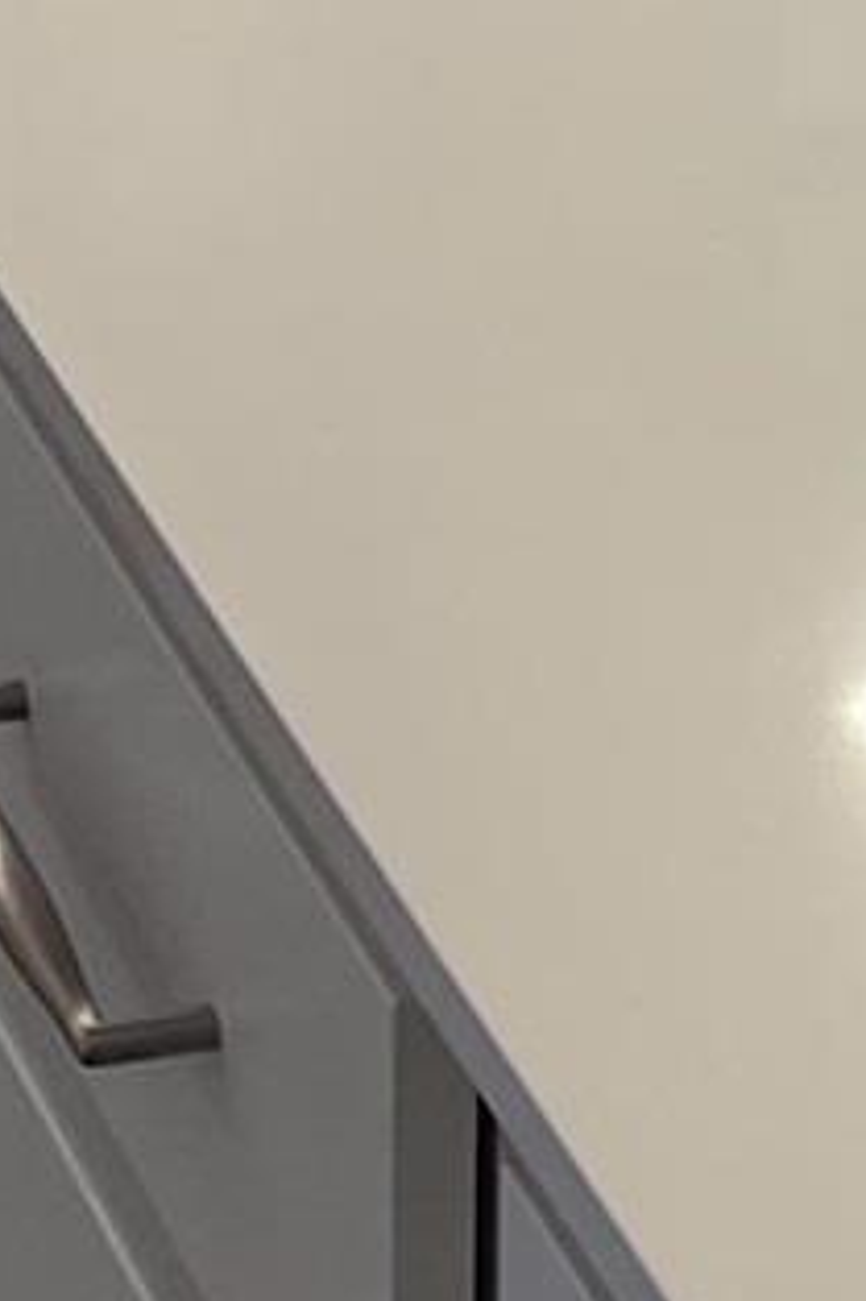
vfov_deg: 9.9
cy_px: -1400
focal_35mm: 191
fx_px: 6899
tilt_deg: -13.8
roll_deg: +0.3
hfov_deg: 7.1
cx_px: -153
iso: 100
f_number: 1.6
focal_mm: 5.1
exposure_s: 1/120
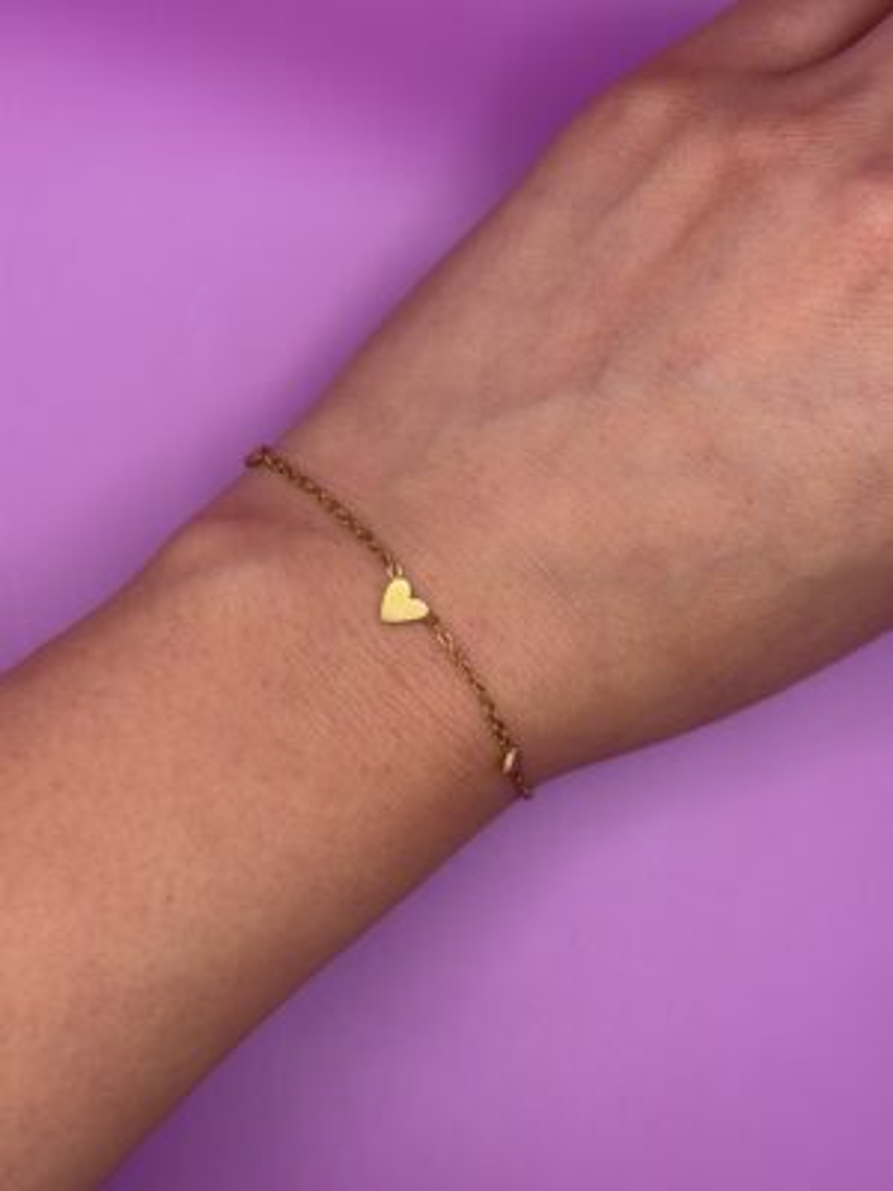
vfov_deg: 39.7
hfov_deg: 30.3
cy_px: 596
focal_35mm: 48
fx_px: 1651
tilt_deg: -87.5
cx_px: 446
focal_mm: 6.76
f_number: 1.78
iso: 64
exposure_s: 1/213
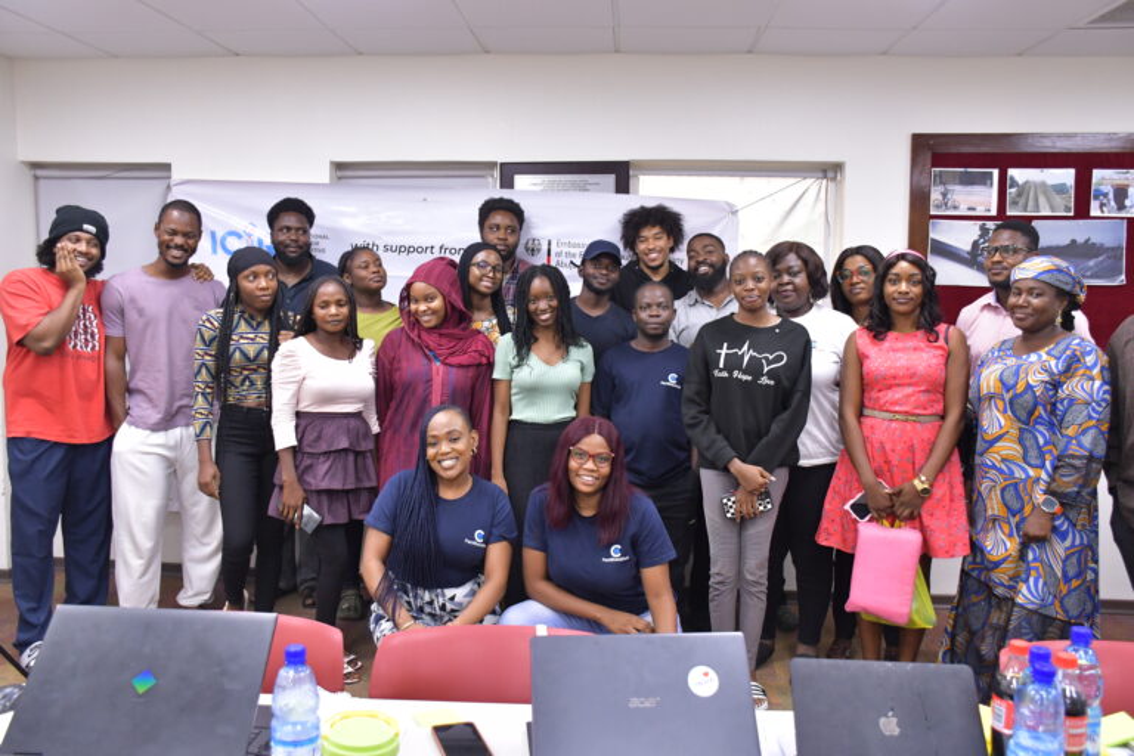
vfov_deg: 43.6
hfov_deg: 61.9
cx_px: 567
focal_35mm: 30
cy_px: 378
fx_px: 945
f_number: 4.5
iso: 2000
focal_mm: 20
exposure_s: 1/125
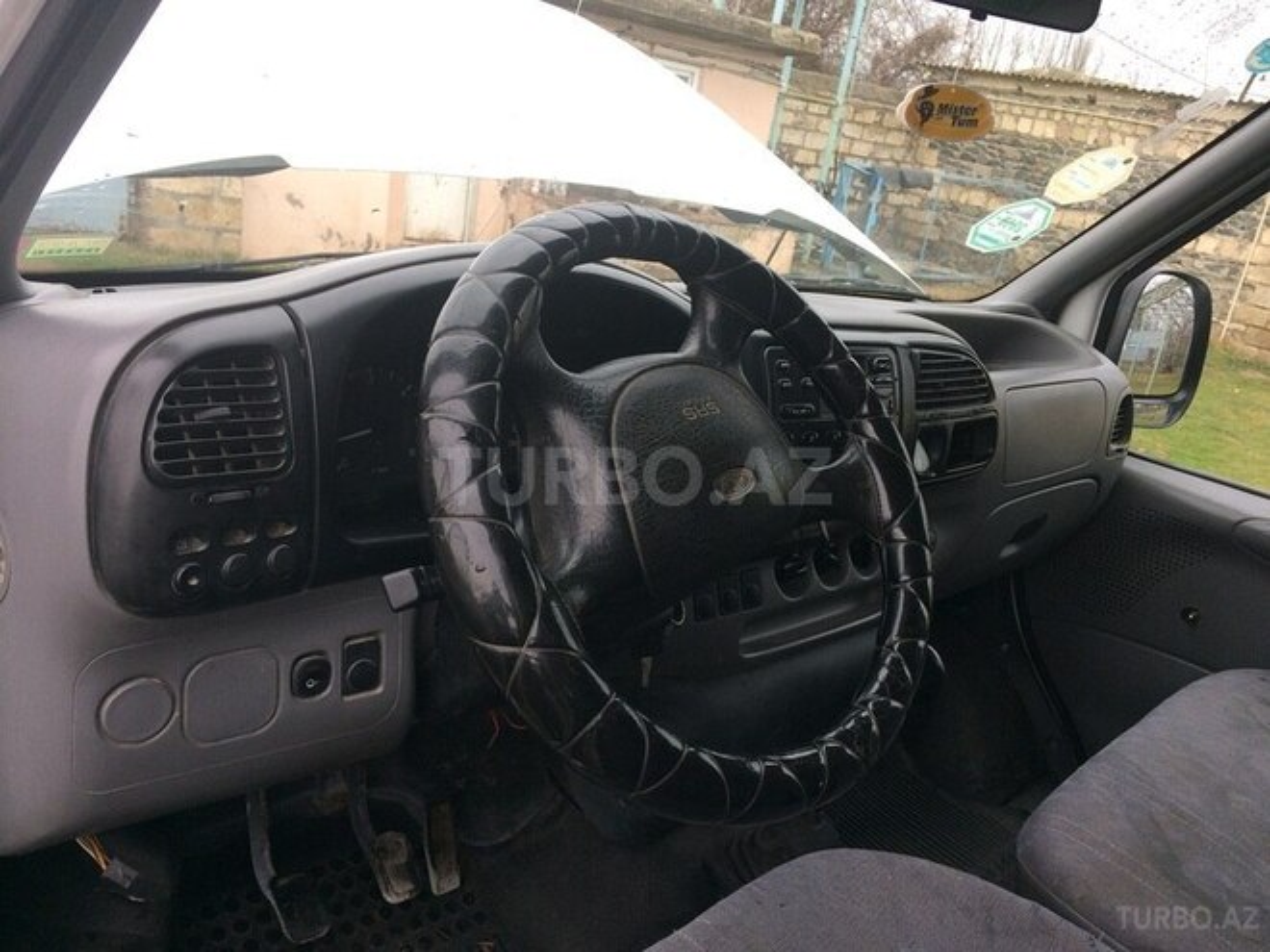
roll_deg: -9.0
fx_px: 1064
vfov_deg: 48.2
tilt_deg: -17.2
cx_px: 635
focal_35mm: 29
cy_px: 476
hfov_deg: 61.7
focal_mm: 4.15
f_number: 2.2
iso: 50
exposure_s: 1/100
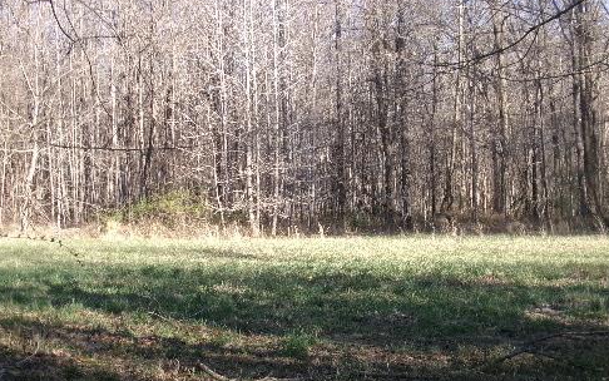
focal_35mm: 67
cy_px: 266
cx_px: 353
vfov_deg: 19.4
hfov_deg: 30.6
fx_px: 1112
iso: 100
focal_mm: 8.5
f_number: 4.2
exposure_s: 1/170
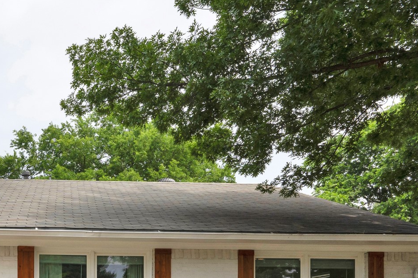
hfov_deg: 33.2
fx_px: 615
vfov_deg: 23.6
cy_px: 318
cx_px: -34
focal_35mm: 53
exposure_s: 1/800
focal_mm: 23
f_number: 11
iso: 640
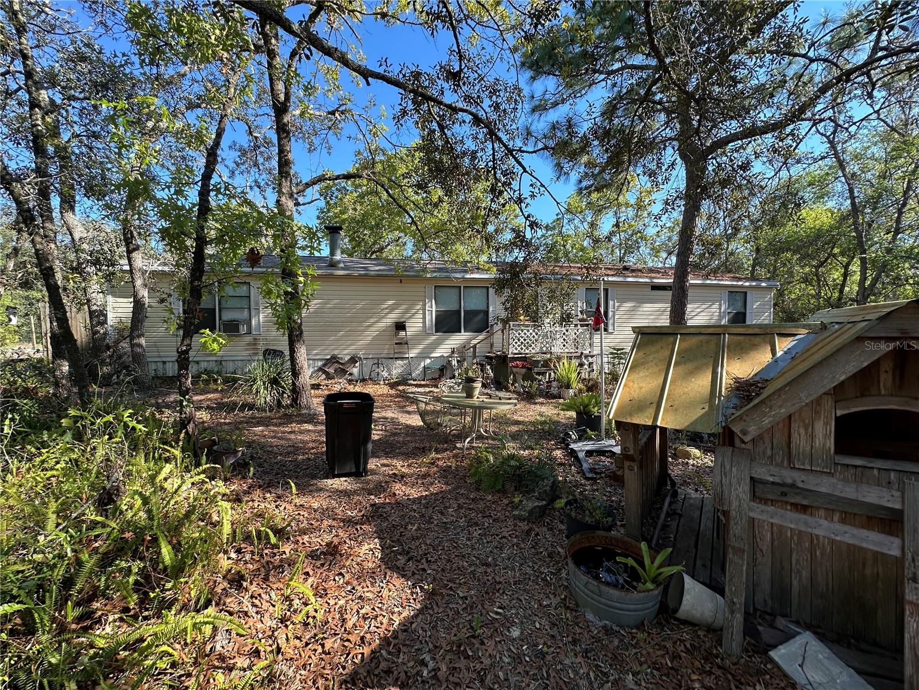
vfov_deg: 85.7
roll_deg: +0.5
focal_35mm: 14
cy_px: 345
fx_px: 372
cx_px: 460
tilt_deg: -2.0
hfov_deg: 102.1
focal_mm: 2.22
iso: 40
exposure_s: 1/352
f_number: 2.2
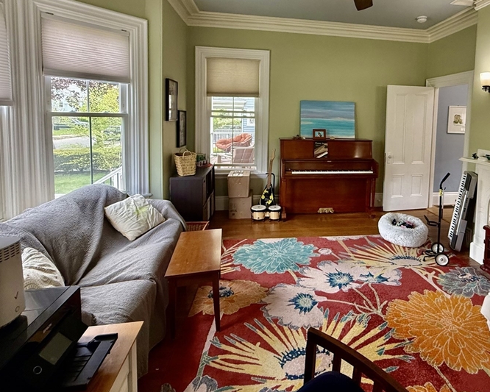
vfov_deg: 64.3
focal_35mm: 21
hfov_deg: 76.1
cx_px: 310
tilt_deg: -5.2
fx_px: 305
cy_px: 140
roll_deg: -1.6
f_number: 2.2
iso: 320
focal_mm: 2.22
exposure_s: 1/120
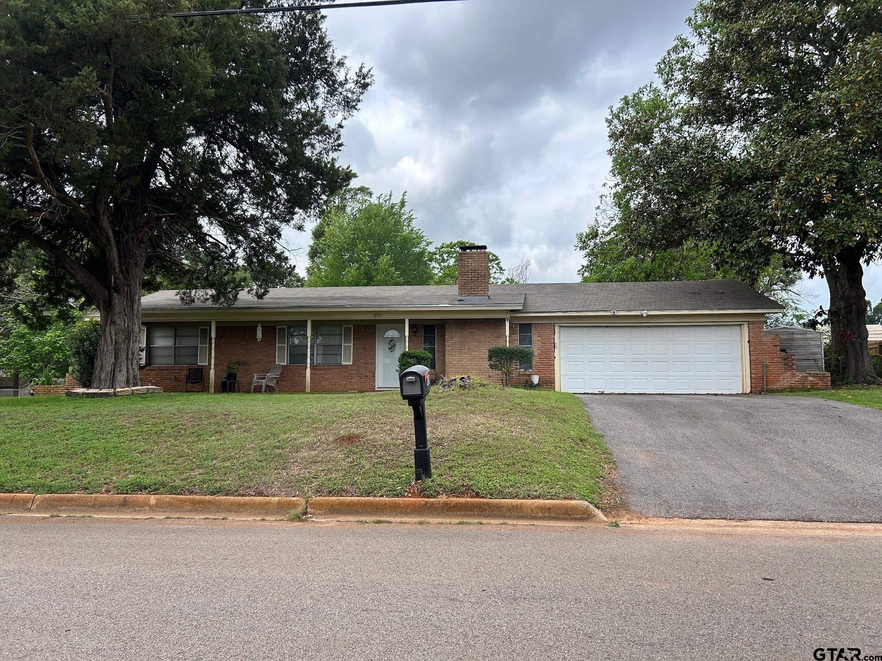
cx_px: 441
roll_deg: +0.4
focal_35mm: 26
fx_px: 662
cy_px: 330
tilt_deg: +2.9
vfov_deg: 53.1
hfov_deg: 67.3
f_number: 1.5
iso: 50
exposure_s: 1/2299
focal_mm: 5.7
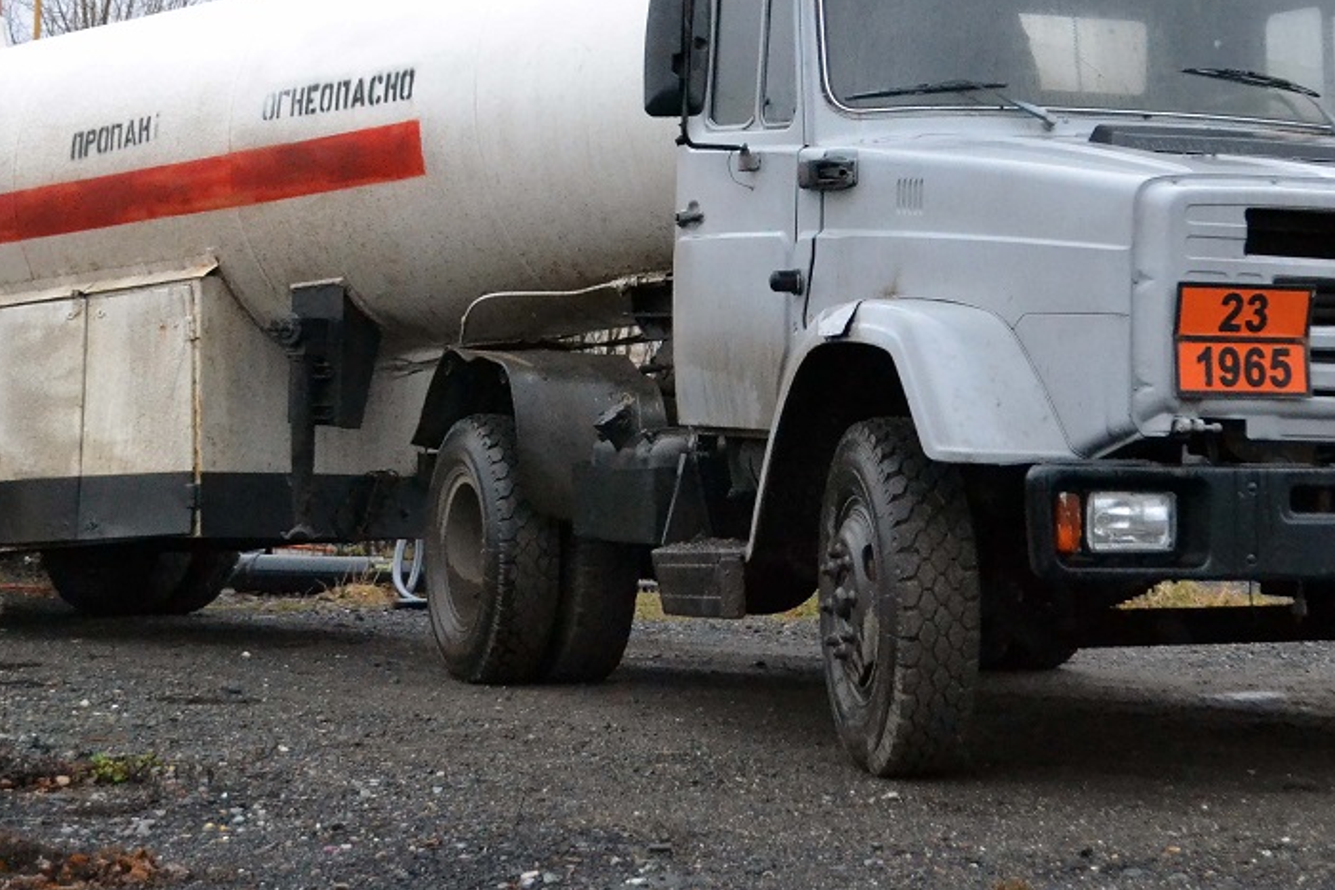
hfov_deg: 22.6
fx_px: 3333
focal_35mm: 90
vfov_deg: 15.1
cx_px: 736
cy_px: 140
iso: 3200
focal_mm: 35
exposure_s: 1/400
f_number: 5
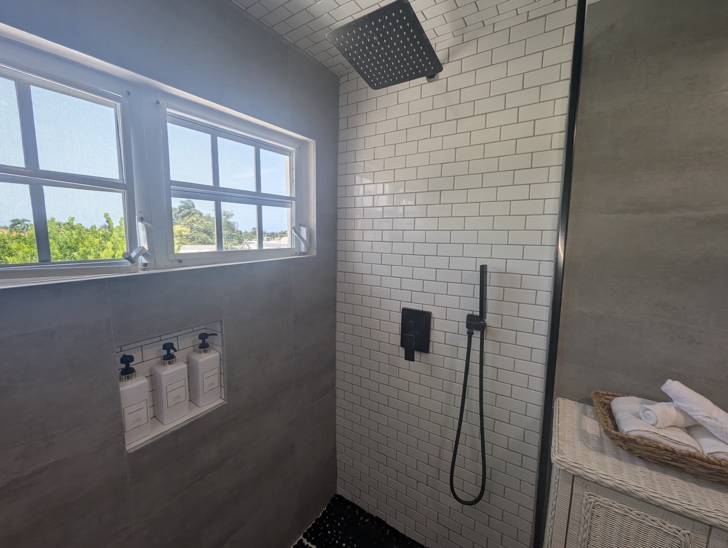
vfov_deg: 90.1
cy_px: 274
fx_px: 274
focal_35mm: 13
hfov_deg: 106.1
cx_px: 364
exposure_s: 1/235
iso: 48
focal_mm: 1.95
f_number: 2.2
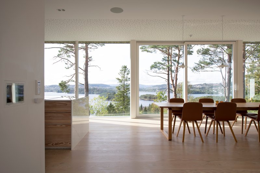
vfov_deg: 53.1
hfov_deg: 73.8
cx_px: 130
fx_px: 173
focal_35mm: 24
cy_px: 86
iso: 64
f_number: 5
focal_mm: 24
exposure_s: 1/80
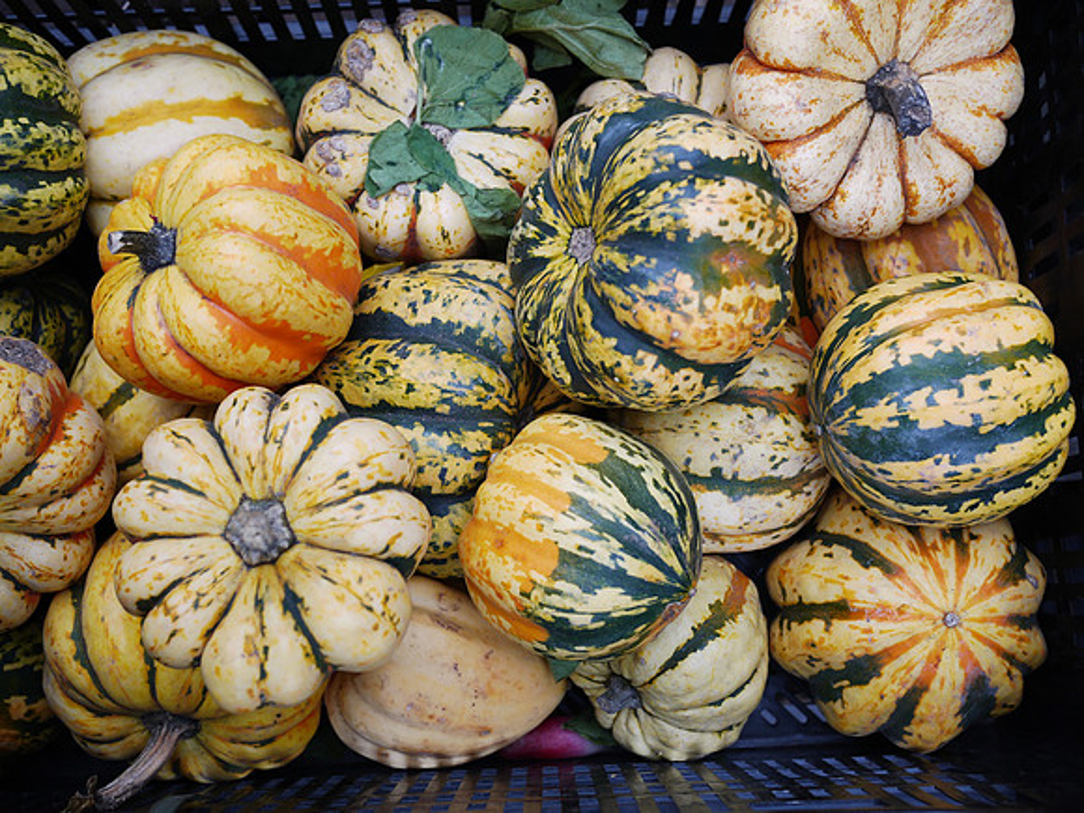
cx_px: 542
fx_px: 1253
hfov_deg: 46.8
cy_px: 406
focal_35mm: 40
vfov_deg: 36.0
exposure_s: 1/125
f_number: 2.8
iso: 100
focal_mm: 20
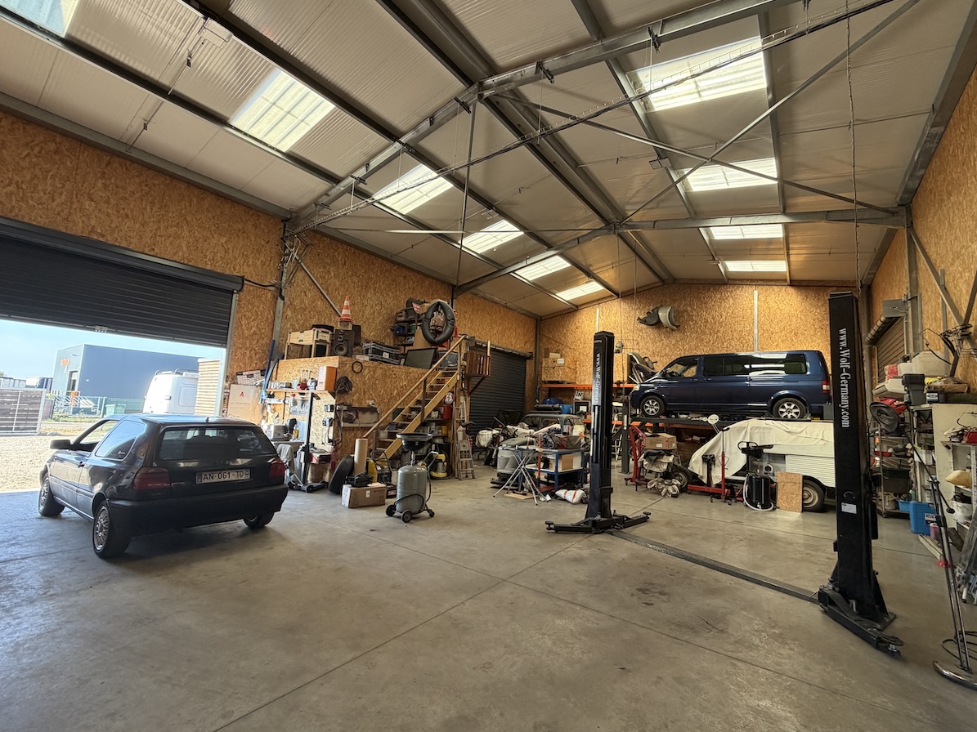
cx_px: 516
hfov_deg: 98.1
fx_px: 423
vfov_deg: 81.7
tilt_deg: +6.3
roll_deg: -2.3
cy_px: 368
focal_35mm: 15
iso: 160
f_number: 2.2
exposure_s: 1/121
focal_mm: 2.22
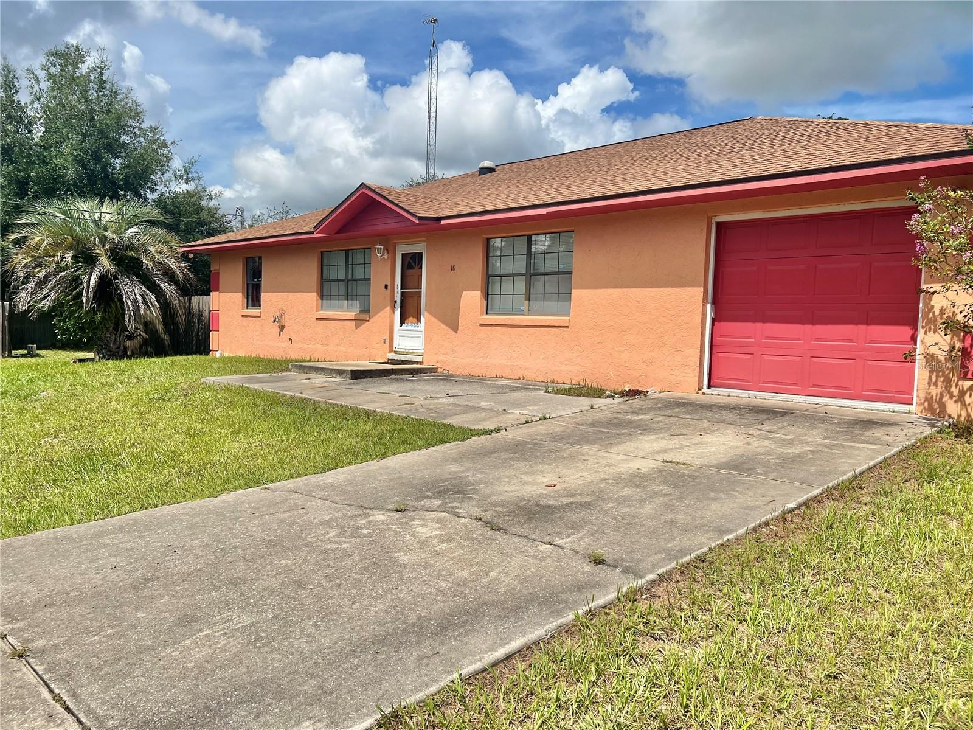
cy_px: 365
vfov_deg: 53.1
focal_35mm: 26
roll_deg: -1.3
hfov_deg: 67.3
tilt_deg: -3.8
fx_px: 731
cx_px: 486
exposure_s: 1/6579
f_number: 1.5
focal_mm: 5.7
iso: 50
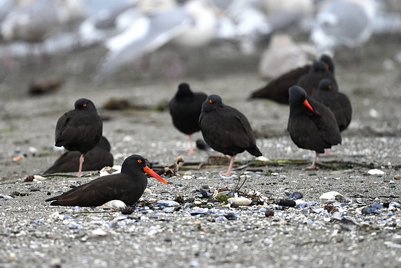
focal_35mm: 800
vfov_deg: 1.7
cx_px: 200
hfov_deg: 2.6
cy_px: 134
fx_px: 8913
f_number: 6.3
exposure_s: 1/800
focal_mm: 800
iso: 720
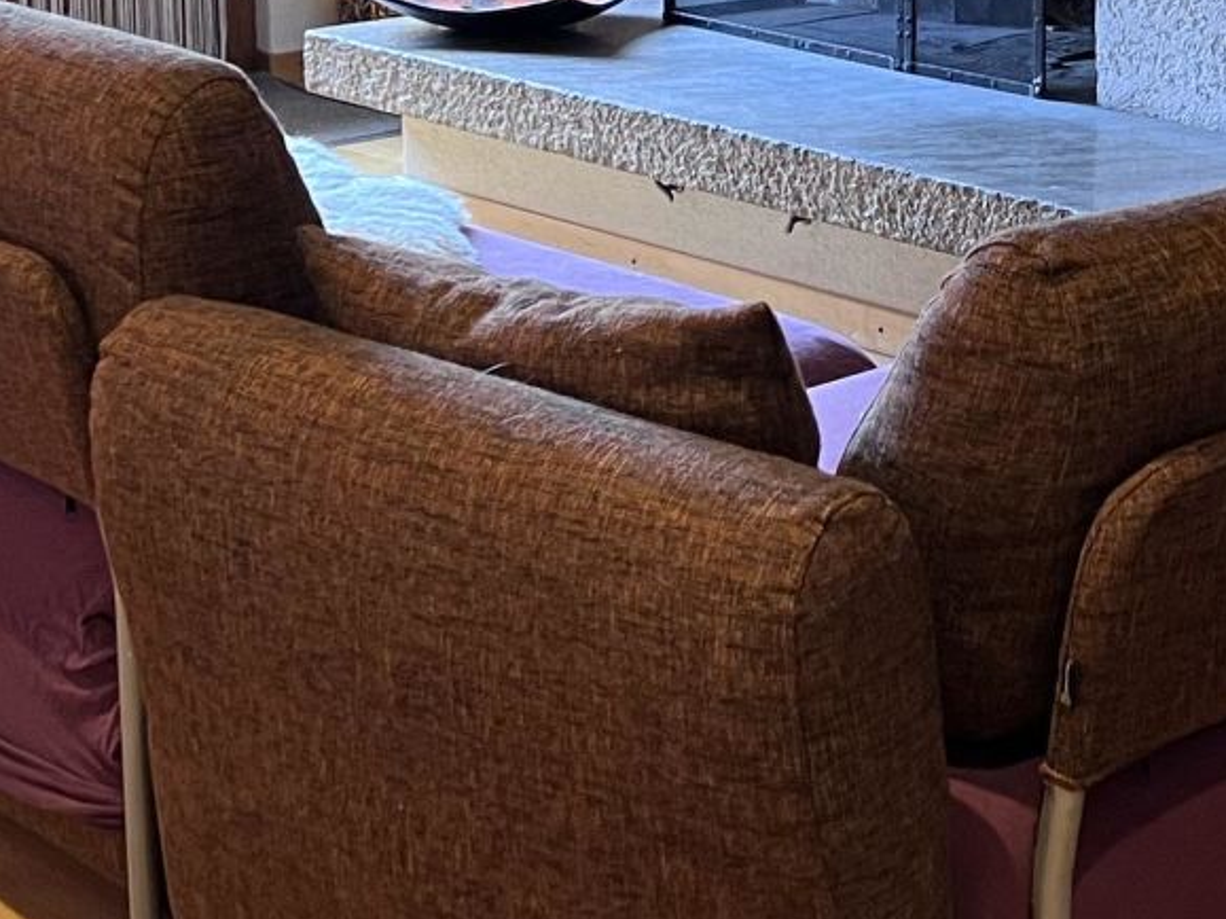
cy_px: -64
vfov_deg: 15.7
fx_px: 3258
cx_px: 913
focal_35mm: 92
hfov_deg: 21.1
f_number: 1.5
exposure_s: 1/62
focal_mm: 5.7
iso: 125
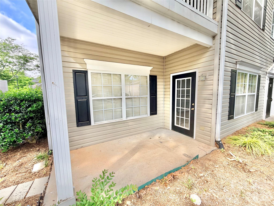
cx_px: 137
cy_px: 103
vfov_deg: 85.7
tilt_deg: -5.5
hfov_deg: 102.1
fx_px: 111
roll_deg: +0.8
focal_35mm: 14
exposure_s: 1/293
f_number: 2.2
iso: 50
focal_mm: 2.22
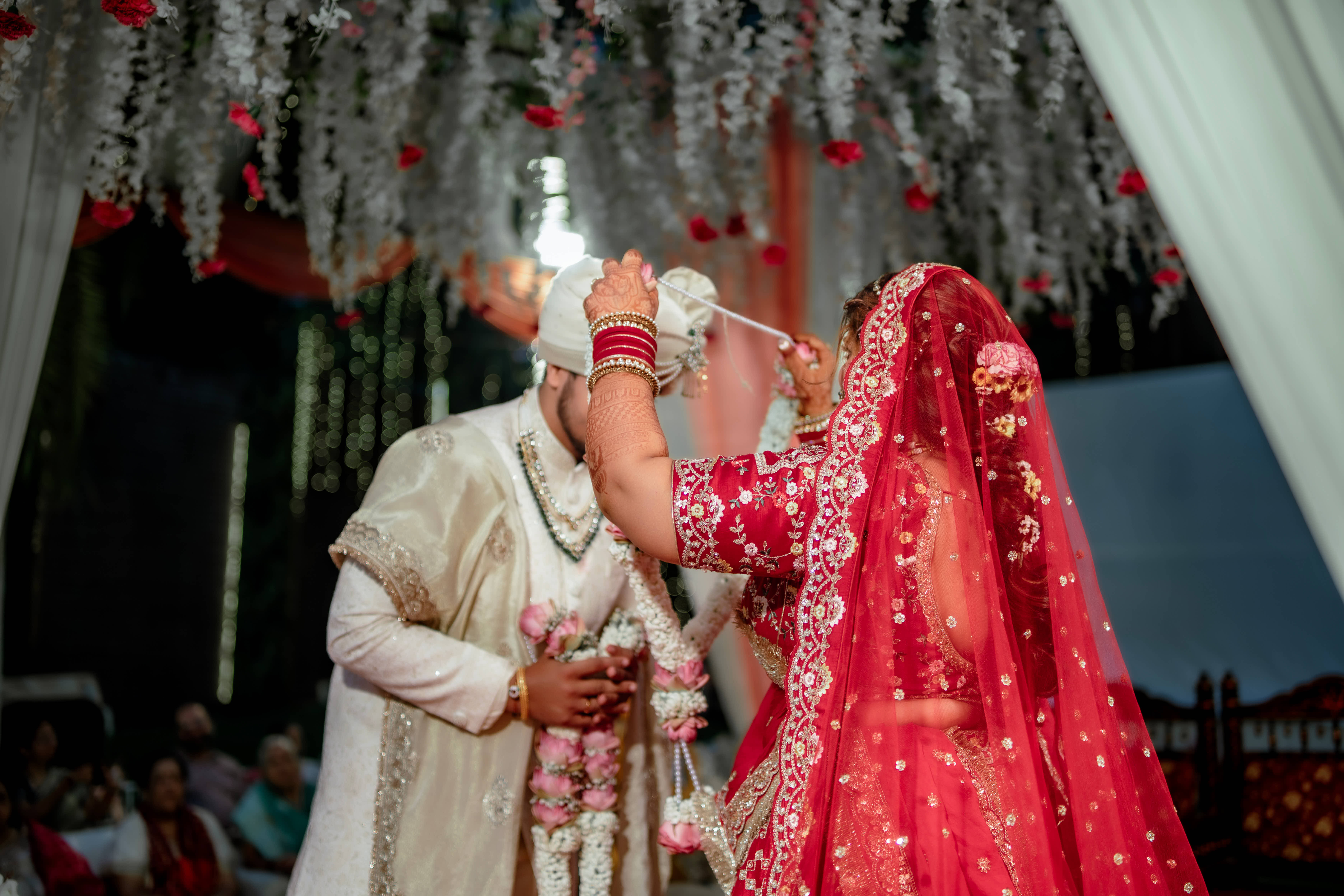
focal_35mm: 35
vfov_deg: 37.9
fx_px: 1307
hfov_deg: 54.4
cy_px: 448
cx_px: 672
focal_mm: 35
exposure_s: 1/250
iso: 200
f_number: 1.4
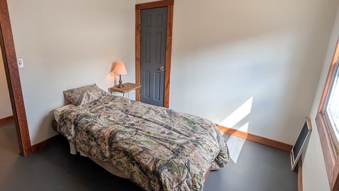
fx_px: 162
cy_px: 80
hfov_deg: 90.5
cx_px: 124
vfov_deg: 60.8
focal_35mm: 18
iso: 44
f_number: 1.7
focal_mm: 2.02
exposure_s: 1/216
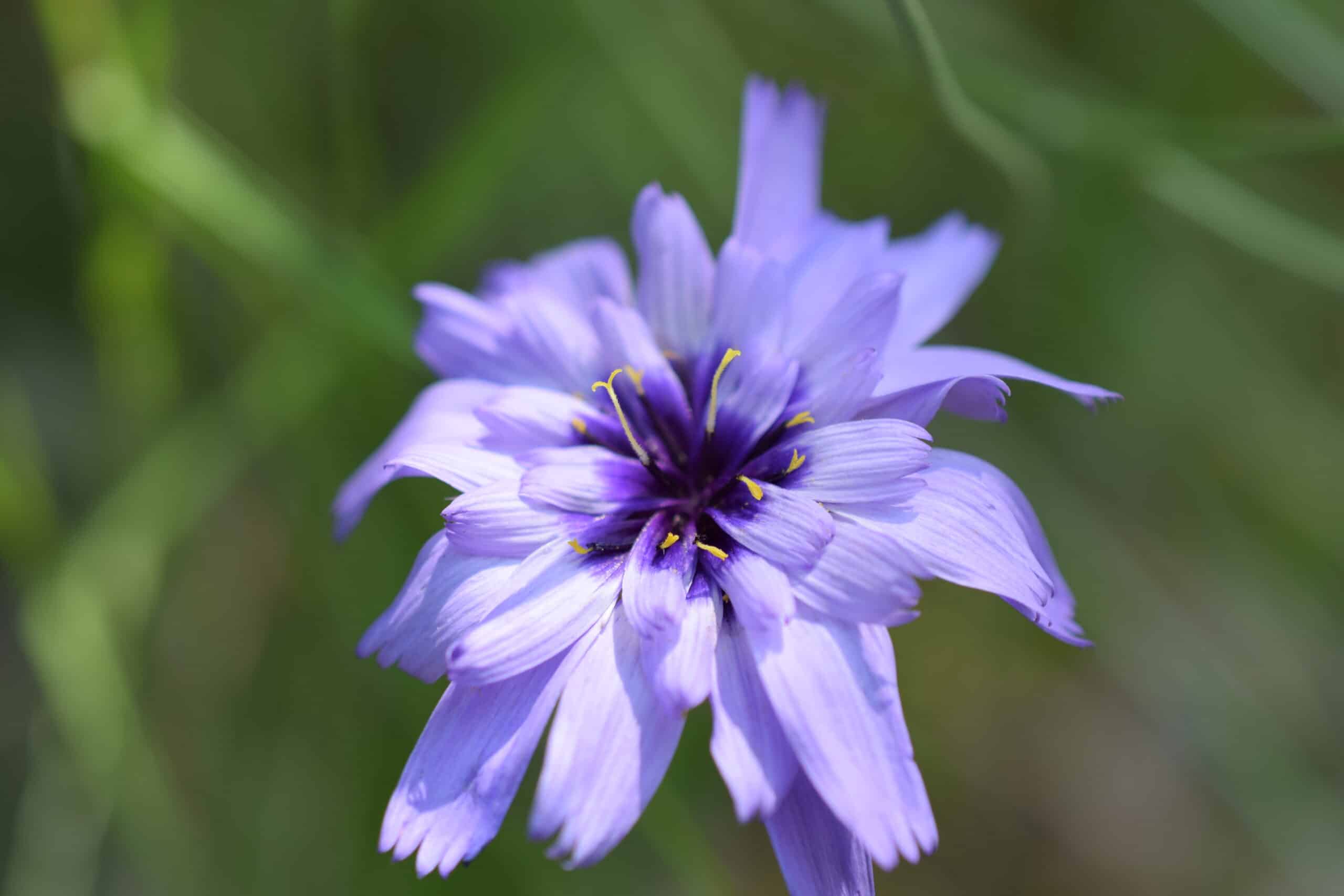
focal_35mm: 60
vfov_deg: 22.6
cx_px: 672
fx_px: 2240
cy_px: 448
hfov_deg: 33.4
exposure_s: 1/640
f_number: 5
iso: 200
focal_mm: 40
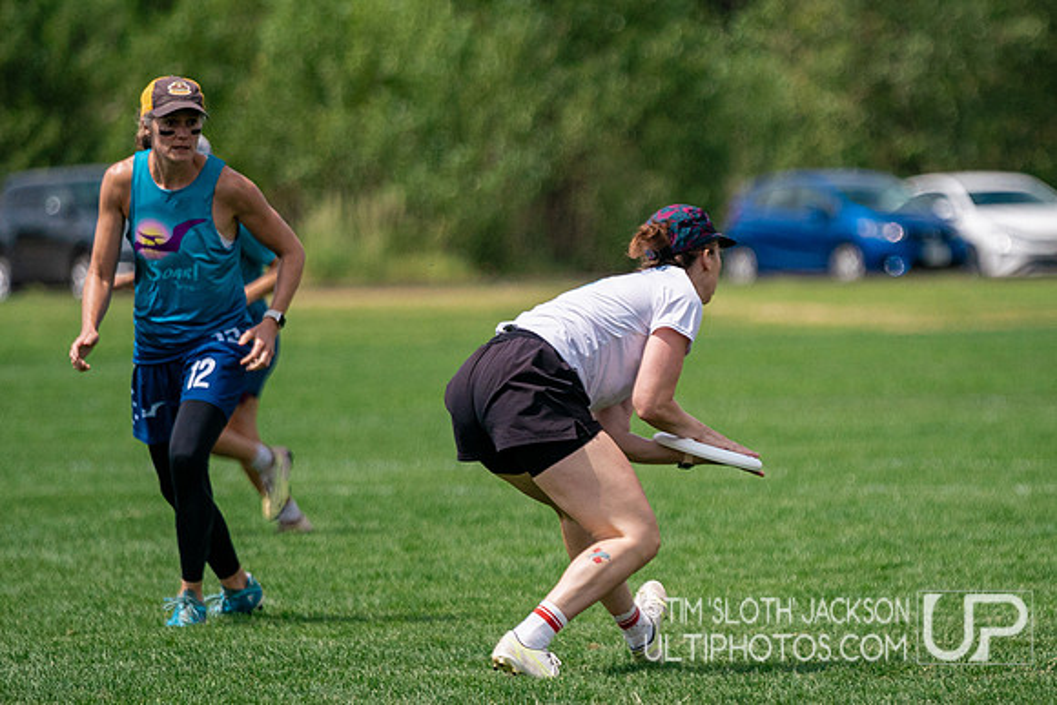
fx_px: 11044
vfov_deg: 3.7
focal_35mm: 376
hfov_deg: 5.5
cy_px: 375
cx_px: 771
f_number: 2.8
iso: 640
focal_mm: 200
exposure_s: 1/16000
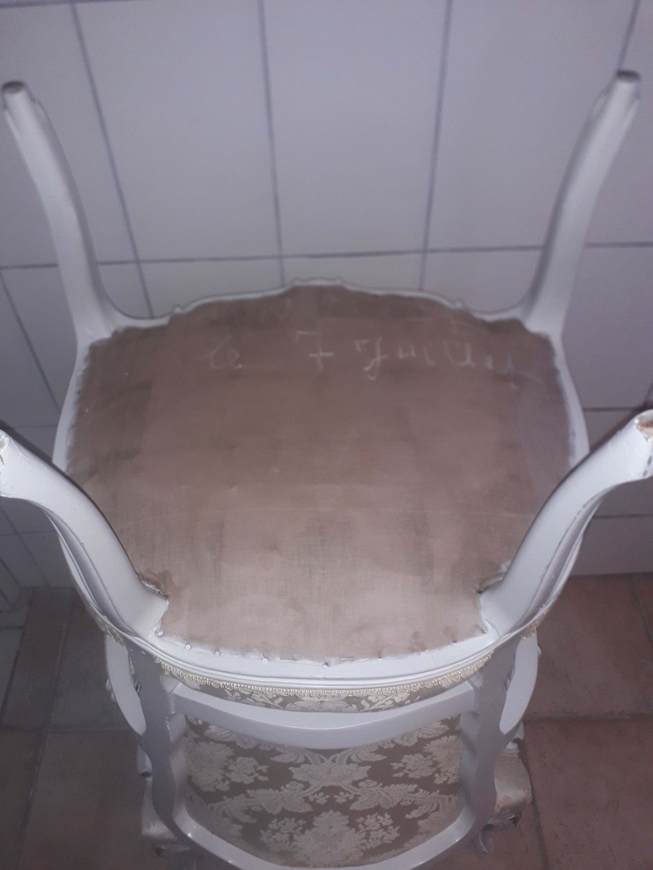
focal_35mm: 27
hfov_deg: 51.4
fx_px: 679
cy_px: 435
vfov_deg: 65.3
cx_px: 326
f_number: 1.9
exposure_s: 1/50
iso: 100
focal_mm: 3.6
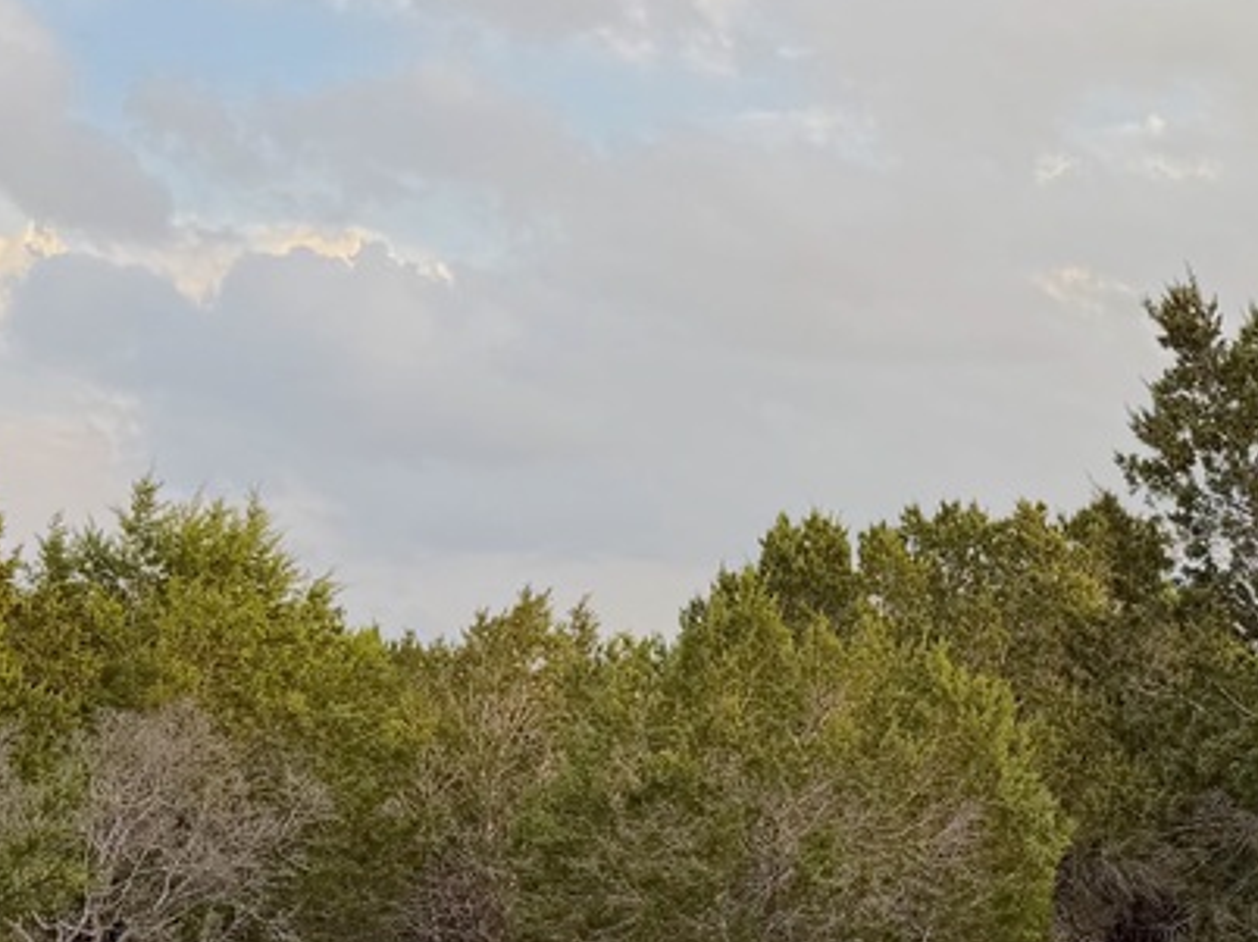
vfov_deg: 17.0
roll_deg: +0.6
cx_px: 1023
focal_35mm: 86
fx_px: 3124
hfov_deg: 22.4
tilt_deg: +2.3
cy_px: 717
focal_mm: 6.76
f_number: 1.78
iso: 80
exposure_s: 1/728
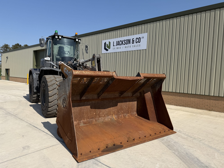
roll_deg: -1.6
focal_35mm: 24
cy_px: 84
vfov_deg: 56.8
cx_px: 112
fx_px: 155
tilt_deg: -3.8
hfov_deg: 71.6
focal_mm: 6.76
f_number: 1.78
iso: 80
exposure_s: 1/4975
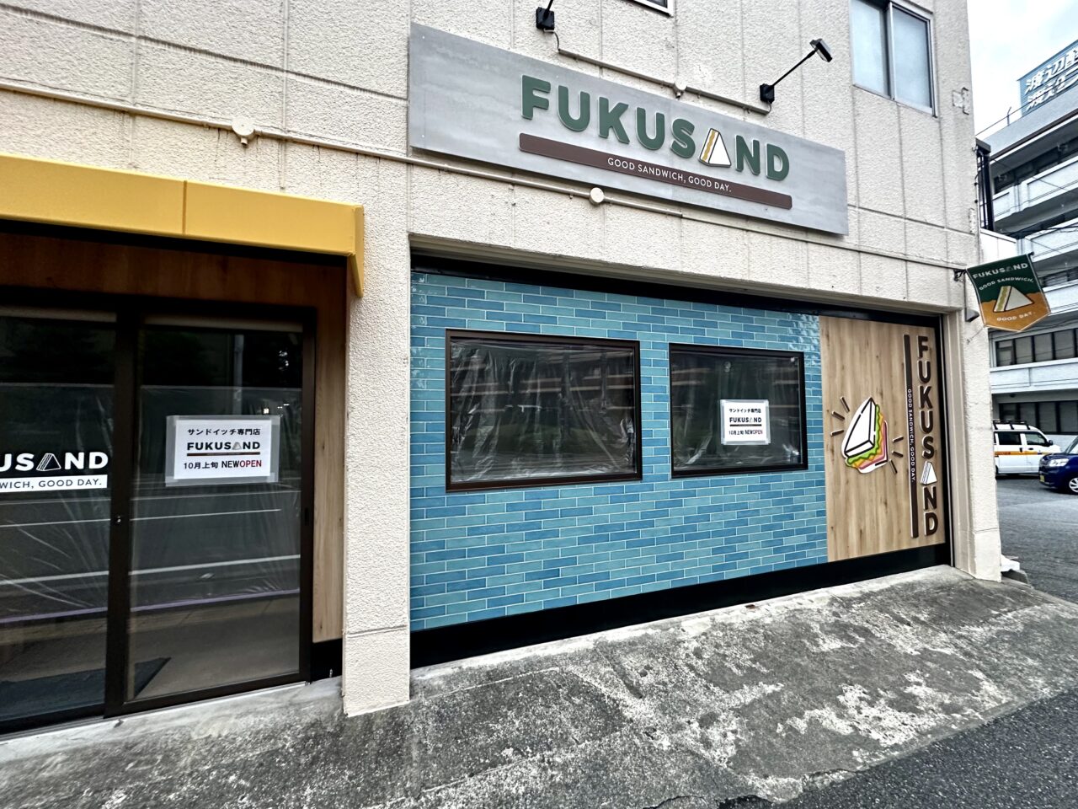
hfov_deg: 102.1
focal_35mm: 14
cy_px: 404
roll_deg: +0.8
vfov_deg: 85.7
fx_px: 436
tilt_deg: +3.9
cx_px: 539
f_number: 2.2
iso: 320
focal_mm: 2.22
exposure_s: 1/86
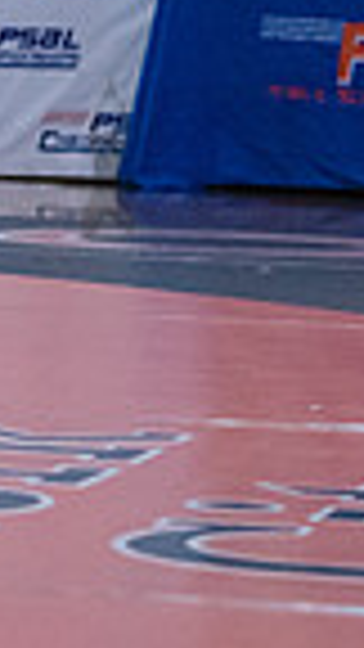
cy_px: 155
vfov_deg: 7.3
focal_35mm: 295
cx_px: -764
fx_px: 5062
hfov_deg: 4.0
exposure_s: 1/400
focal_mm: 70
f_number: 3.2
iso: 8000
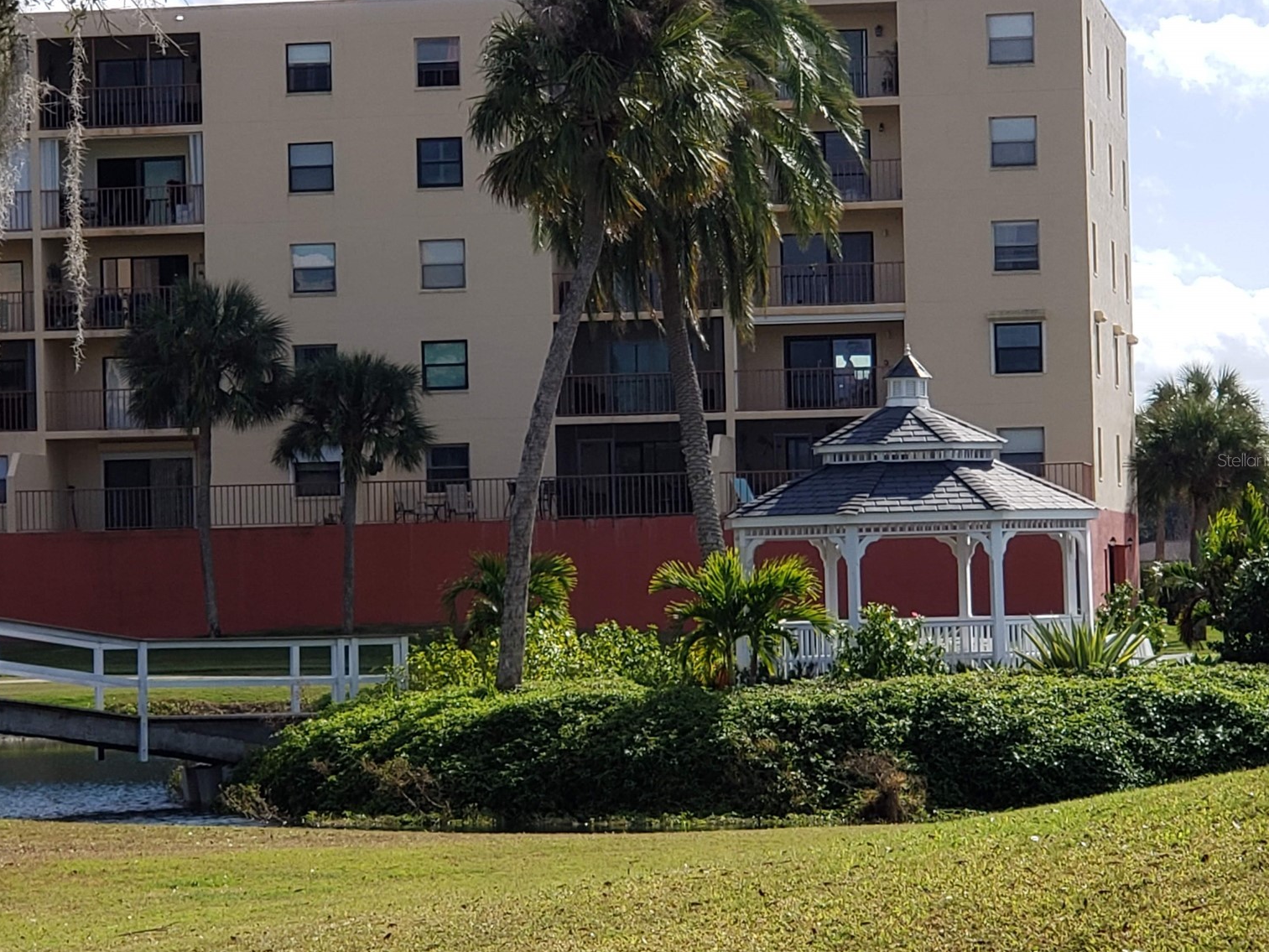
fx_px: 2016
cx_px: 626
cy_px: 460
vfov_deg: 26.6
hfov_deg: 34.9
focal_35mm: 55
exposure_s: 1/932
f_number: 2.4
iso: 32
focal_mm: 6
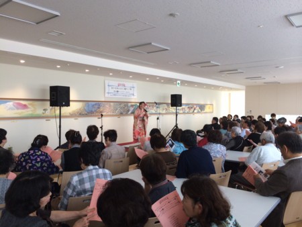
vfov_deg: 46.8
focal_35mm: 30
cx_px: 151
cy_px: 114
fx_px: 262
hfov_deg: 59.9
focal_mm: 4.12
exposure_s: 1/120
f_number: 2.2
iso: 64
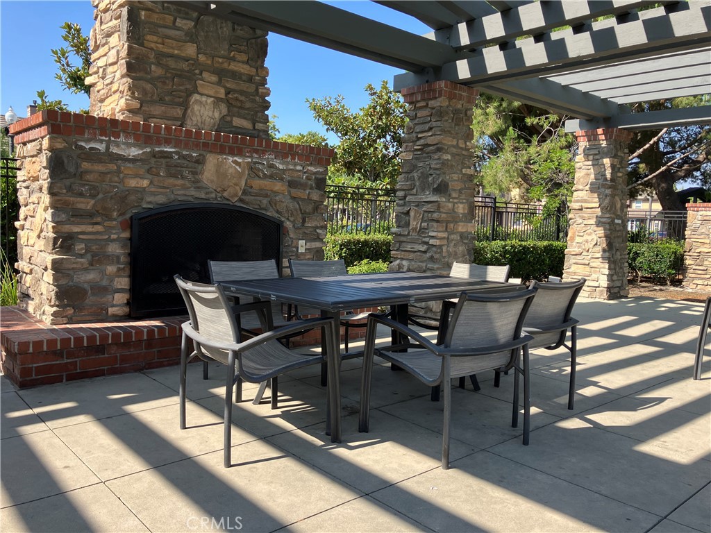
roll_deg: -2.0
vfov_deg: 49.7
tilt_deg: -3.5
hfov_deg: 63.4
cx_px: 356
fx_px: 575
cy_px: 266
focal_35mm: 28
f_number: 1.8
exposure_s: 1/607
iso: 32
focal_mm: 3.99
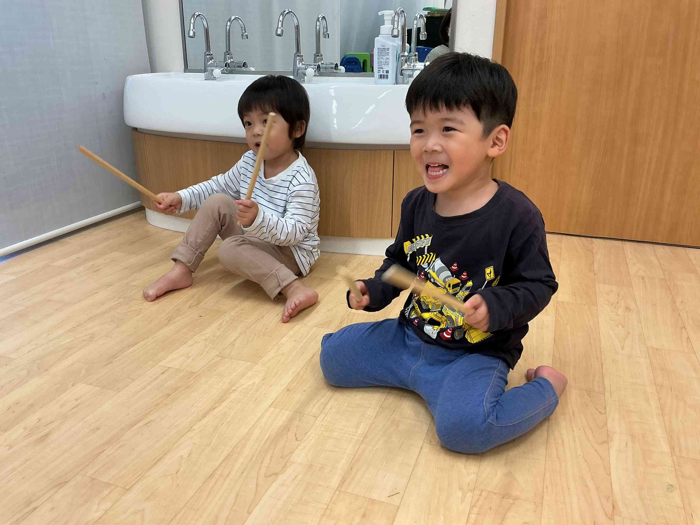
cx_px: 350
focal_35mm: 29
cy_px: 262
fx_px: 586
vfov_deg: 48.2
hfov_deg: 61.7
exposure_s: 1/100
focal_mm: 3
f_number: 1.8
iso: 64
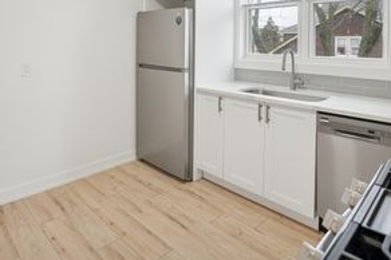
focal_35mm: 24
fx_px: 260
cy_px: 52
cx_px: 163
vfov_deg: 49.8
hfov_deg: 73.3
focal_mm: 14
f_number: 4
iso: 400
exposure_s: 1/60
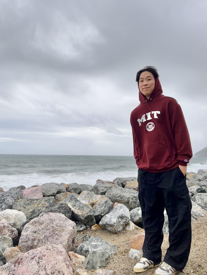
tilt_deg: +3.7
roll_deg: -3.7
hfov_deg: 53.1
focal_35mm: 26
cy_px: 138
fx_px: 207
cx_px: 104
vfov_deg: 67.3
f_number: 1.5
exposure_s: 1/1224
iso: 50
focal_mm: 5.7
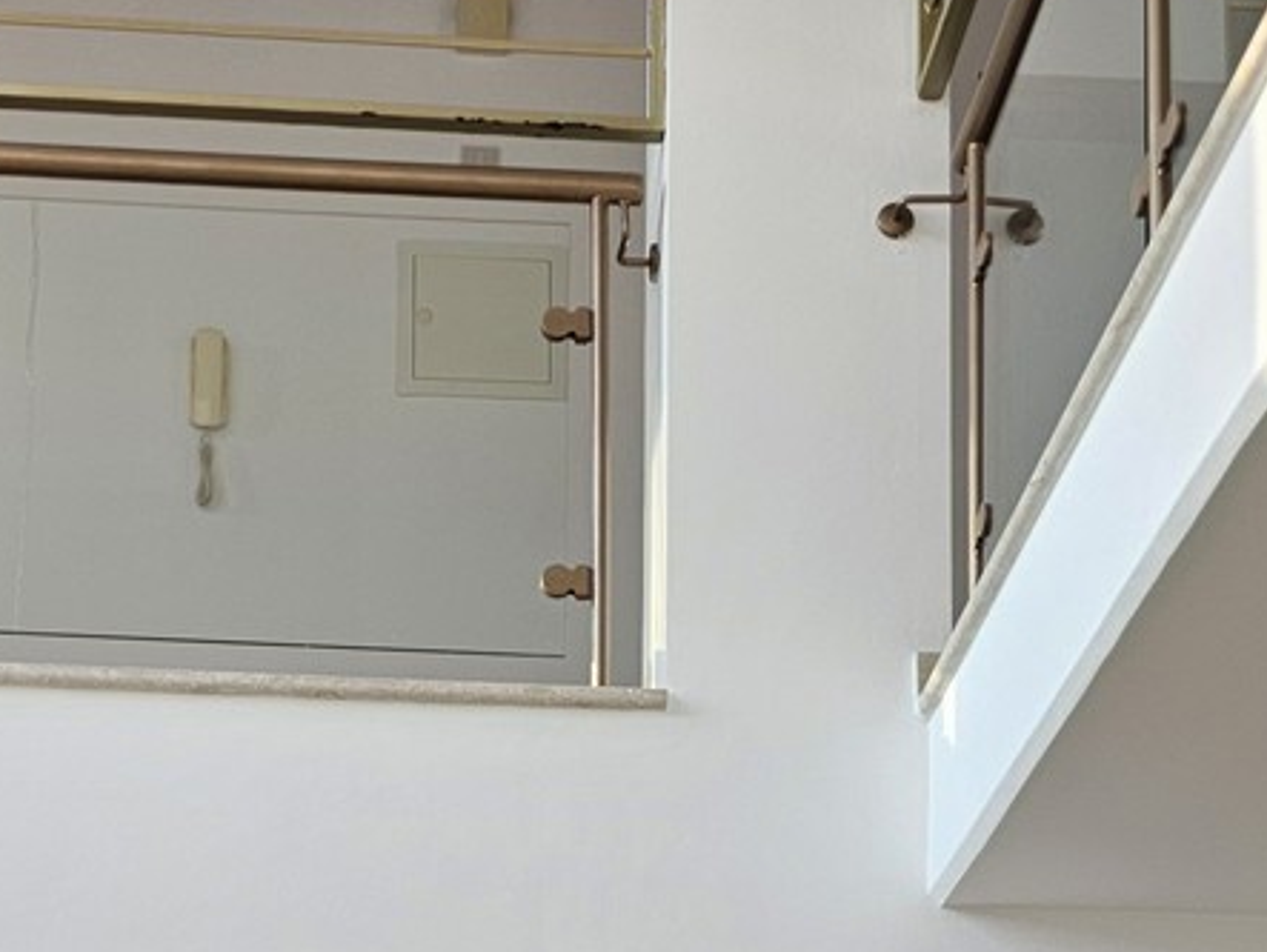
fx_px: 3040
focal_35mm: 83
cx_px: 438
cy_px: 1581
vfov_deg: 15.8
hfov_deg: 23.4
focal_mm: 6.3
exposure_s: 1/190
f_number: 1.7
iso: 64
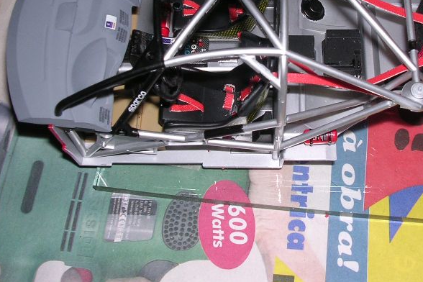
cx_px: 268
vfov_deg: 23.1
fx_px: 681
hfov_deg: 34.3
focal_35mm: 58
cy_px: 69
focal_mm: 6.2
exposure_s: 1/60.1
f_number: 5.8
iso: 100
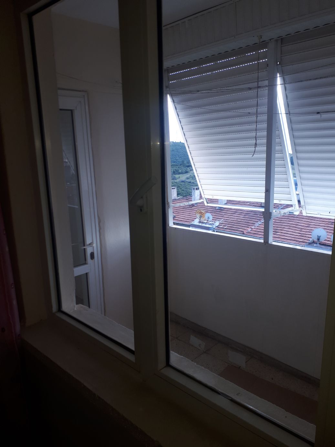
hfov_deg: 51.4
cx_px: 168
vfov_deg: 65.3
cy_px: 224
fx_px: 348
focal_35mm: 27
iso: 40
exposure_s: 1/120
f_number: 1.9
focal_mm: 3.6
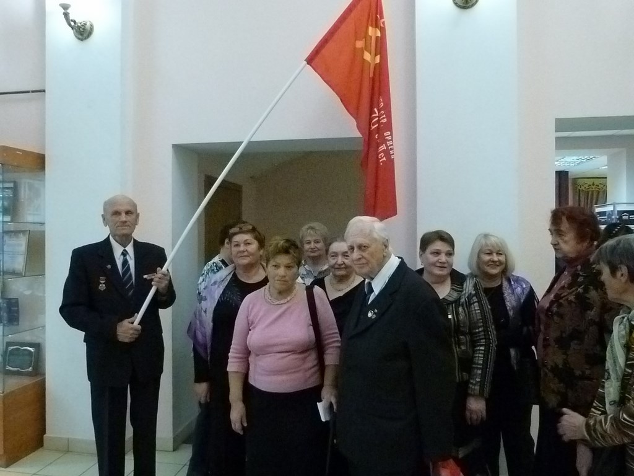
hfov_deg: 67.3
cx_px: 317
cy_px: 238
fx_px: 476
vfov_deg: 53.1
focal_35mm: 26
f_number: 2.8
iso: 2000
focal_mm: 4.5
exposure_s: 1/60
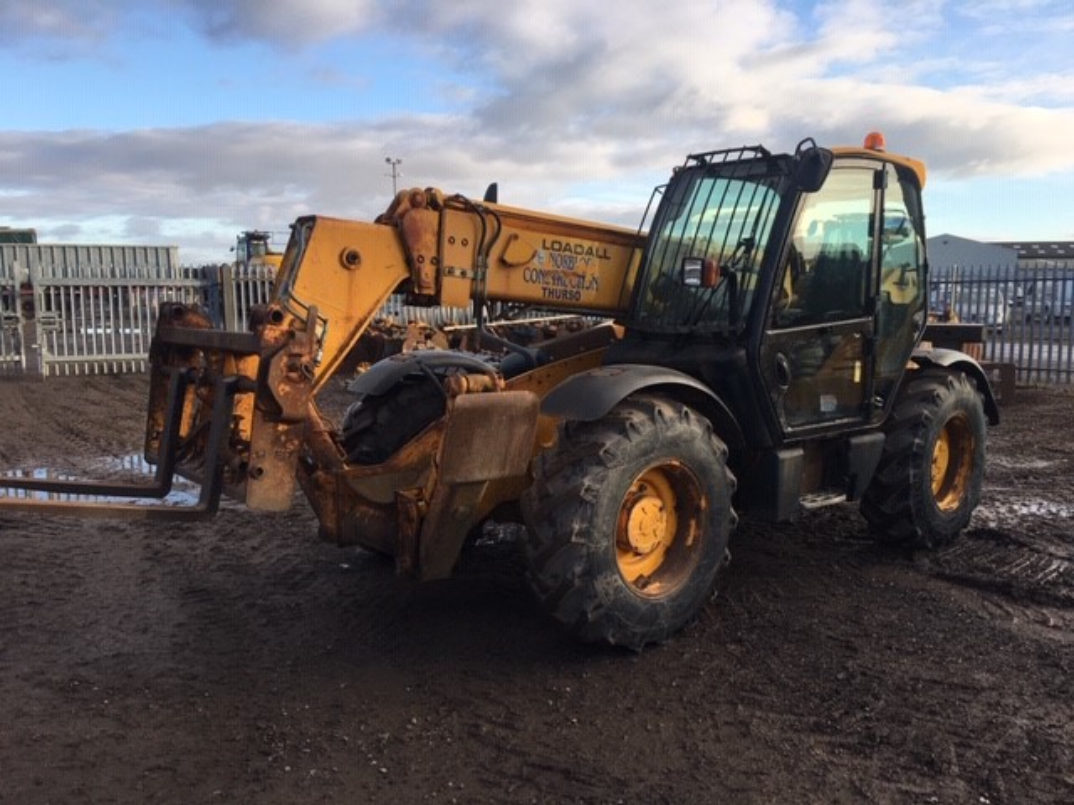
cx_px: 537
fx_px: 900
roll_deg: -0.4
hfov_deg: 61.7
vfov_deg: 48.2
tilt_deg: -8.1
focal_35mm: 29
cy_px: 402
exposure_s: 1/574
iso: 25
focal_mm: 4.15
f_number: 2.2
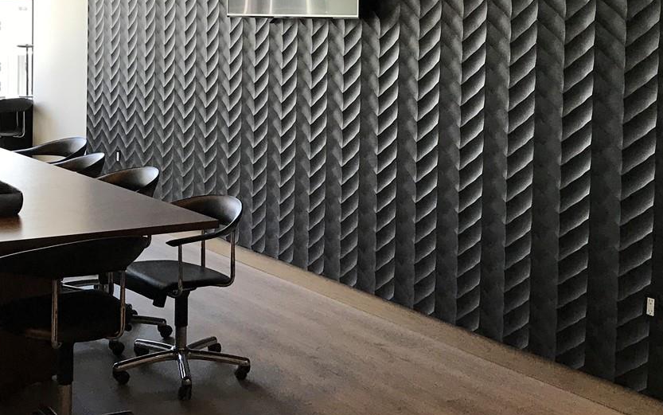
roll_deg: -0.7
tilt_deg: -4.3
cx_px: 280
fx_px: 1030
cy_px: 75
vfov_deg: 22.4
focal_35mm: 57
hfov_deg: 35.6
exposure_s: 1/30
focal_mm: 3.99
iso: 25
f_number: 1.8
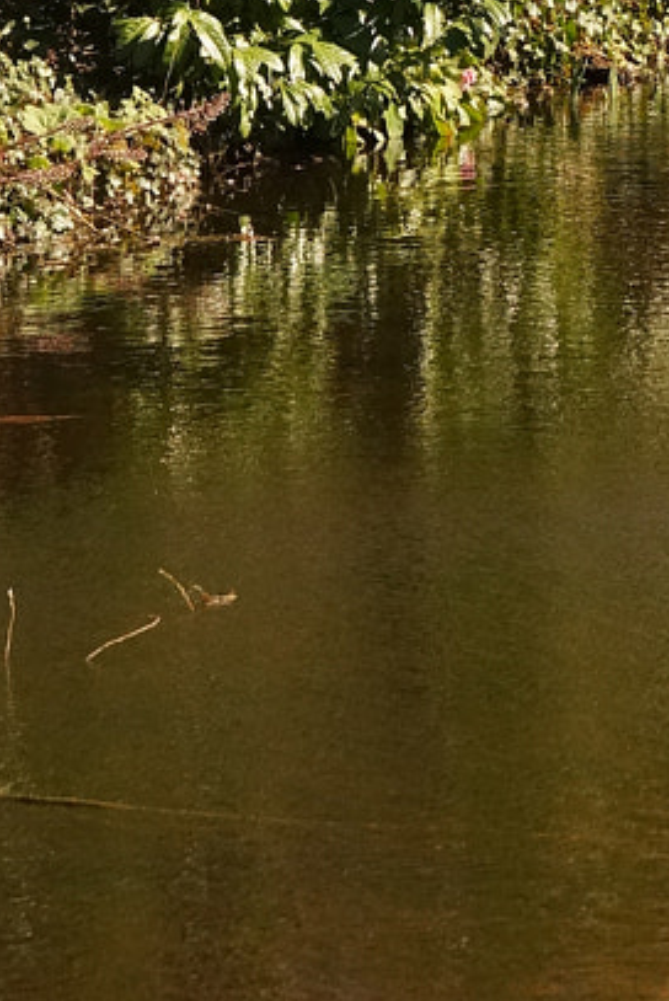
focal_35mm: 275
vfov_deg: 7.4
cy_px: -529
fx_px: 7652
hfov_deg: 5.0
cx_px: 828
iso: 1250
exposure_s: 1/1600
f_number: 8
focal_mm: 70
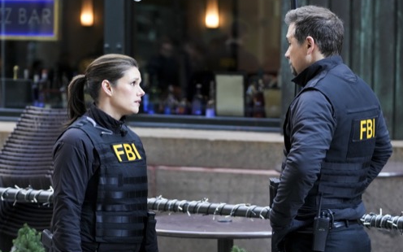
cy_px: 123
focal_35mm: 185
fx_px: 2032
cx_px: 202
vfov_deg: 7.1
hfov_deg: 11.3
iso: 3200
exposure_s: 1/160
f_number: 6.3
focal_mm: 180
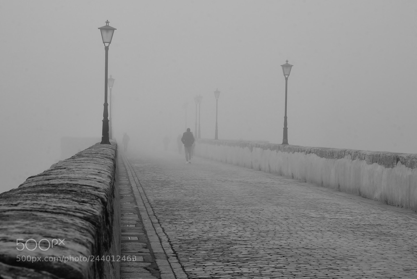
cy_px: 140
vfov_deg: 8.7
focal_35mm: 158
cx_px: 208
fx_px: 1826
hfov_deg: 13.0
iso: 100
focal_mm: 105
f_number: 16
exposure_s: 1/50
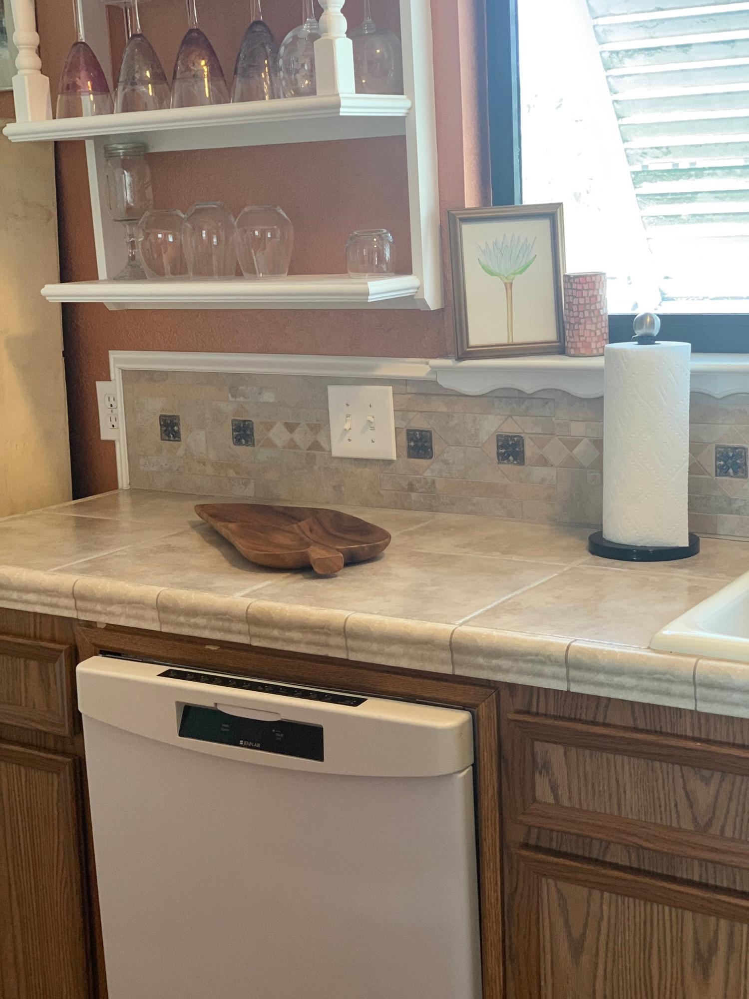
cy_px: 500
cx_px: 374
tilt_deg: -10.6
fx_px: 1500
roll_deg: +3.3
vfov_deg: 36.8
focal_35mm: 52
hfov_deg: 28.0
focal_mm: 6
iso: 125
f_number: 2.4
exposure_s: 1/61
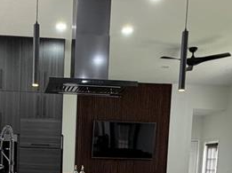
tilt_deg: -6.2
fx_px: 368
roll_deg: -0.9
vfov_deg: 24.1
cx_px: 49
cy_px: 208
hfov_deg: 34.0
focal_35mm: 55
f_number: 2.2
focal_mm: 2.22
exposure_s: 1/60
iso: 400
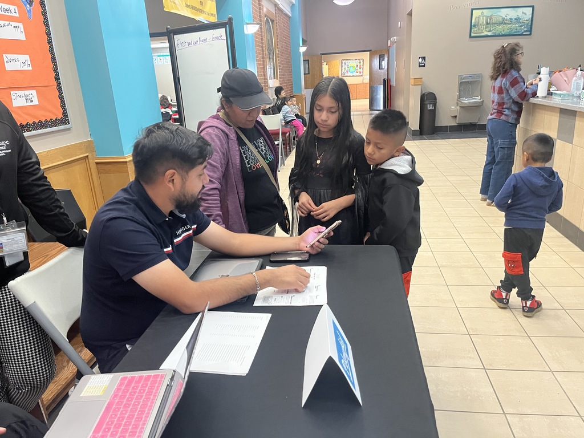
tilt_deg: -20.8
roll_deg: +5.7
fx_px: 439
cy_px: 219
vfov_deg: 53.1
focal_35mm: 26
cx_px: 292
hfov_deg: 67.3
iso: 500
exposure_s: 1/60
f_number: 1.6
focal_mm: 5.1
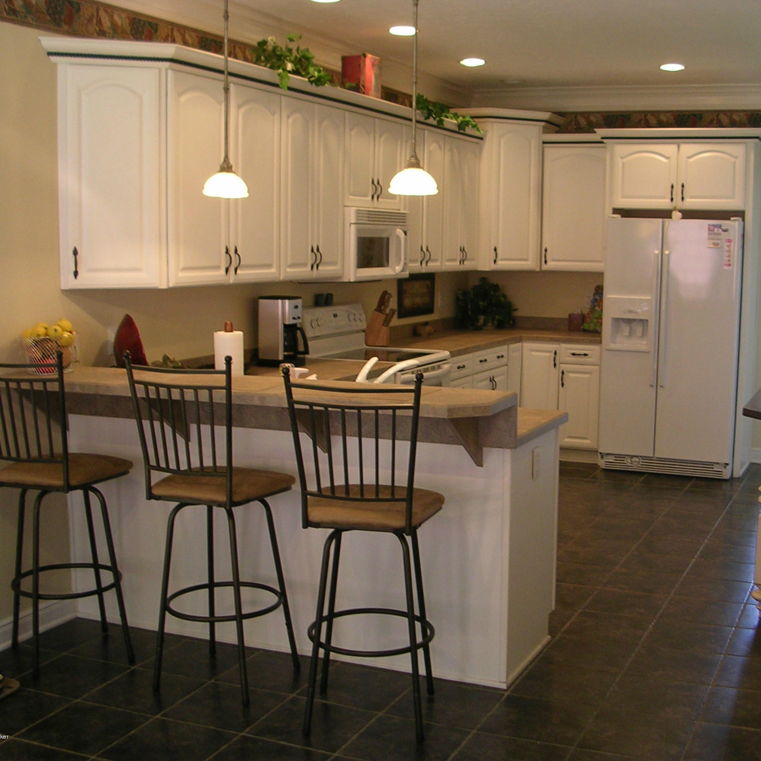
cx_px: 458
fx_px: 1119
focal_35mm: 45
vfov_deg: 37.6
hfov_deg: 37.4
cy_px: 379
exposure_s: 1/14.3
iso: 50
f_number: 2.8
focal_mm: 5.8
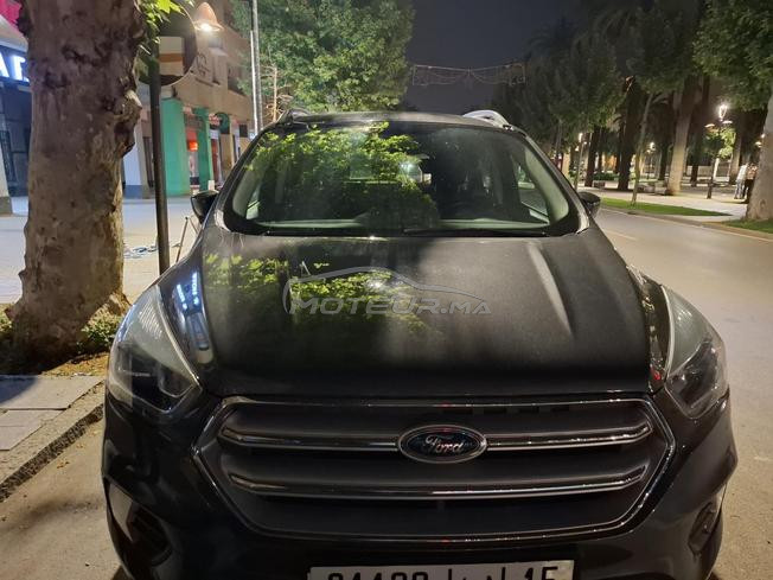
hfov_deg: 73.9
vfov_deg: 58.9
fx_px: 514
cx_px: 386
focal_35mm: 23
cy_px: 290
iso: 1250
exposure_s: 1/17
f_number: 1.8
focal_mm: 5.54
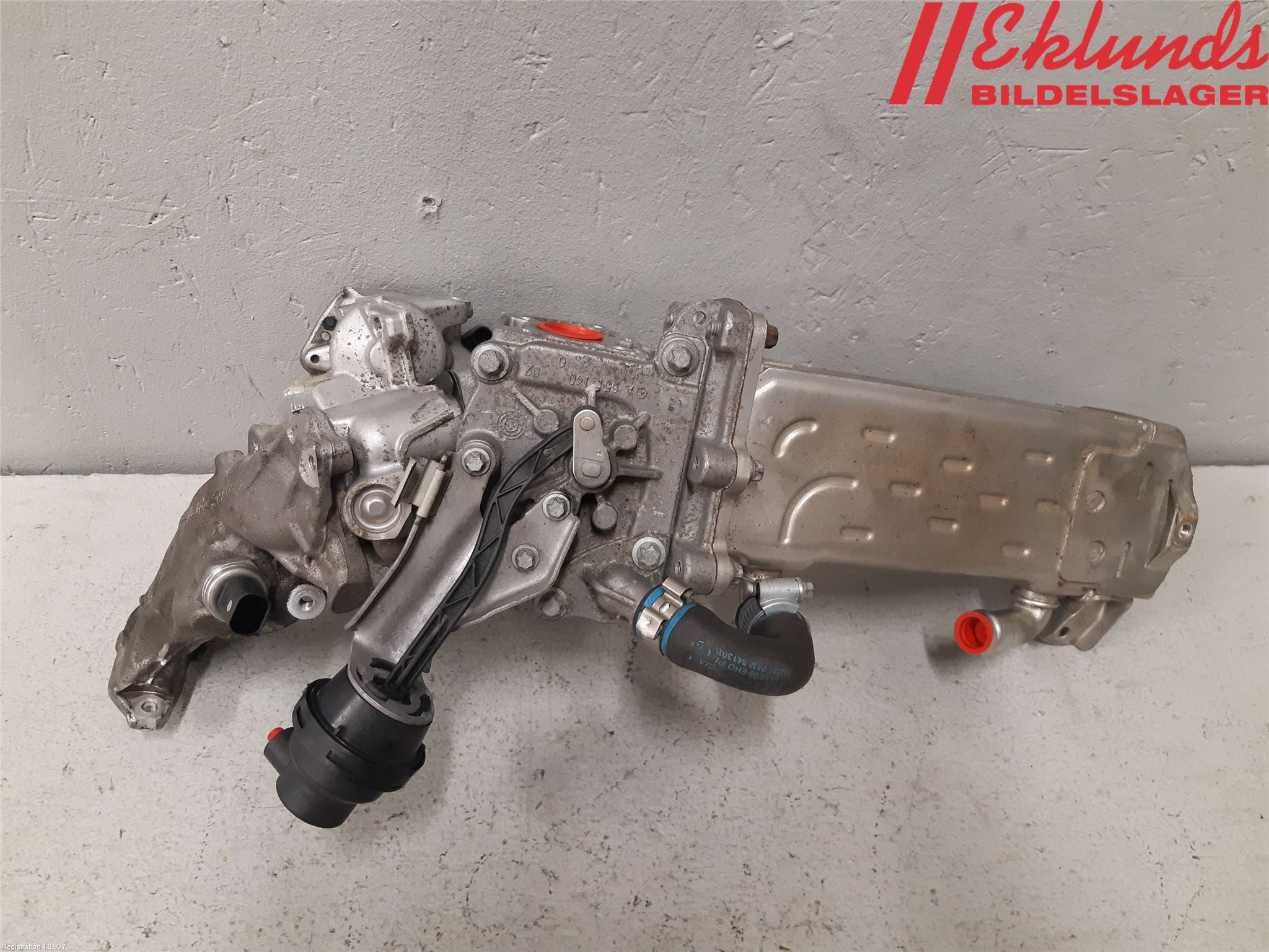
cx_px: 634
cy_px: 476
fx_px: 953
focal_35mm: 26
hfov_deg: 67.3
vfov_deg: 53.1
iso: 200
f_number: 1.7
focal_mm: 3.93
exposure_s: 1/50
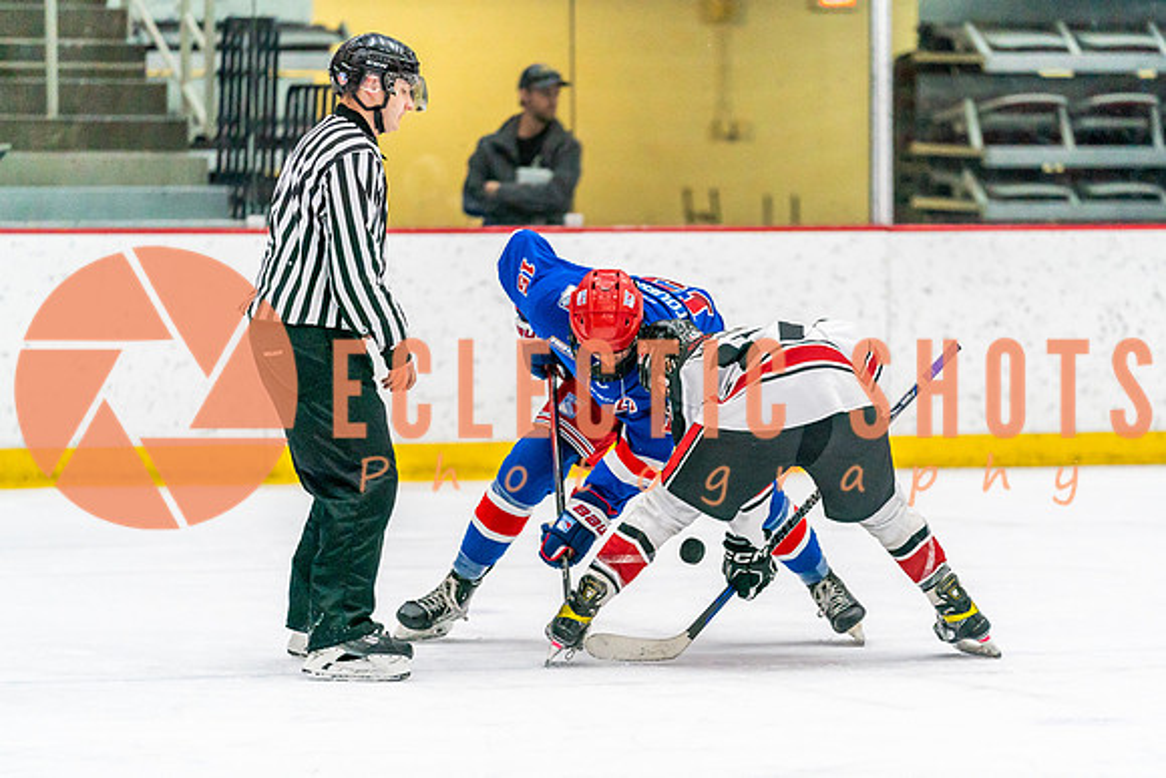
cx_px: 629
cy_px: 427
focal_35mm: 228
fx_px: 7382
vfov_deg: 6.0
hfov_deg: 9.0
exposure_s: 1/1250
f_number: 2.8
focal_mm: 200
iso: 3200
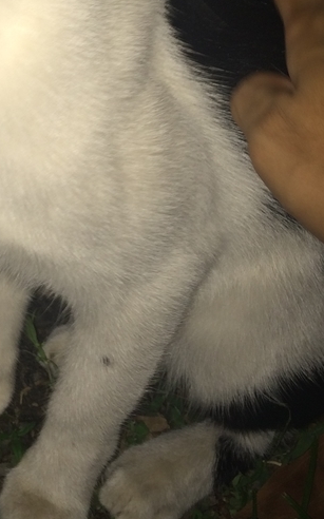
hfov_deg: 16.7
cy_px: -7
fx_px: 1061
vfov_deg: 26.0
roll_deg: -6.3
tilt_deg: -26.0
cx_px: -56
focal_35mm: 75
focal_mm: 4.15
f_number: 2.2
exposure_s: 1/37
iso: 32
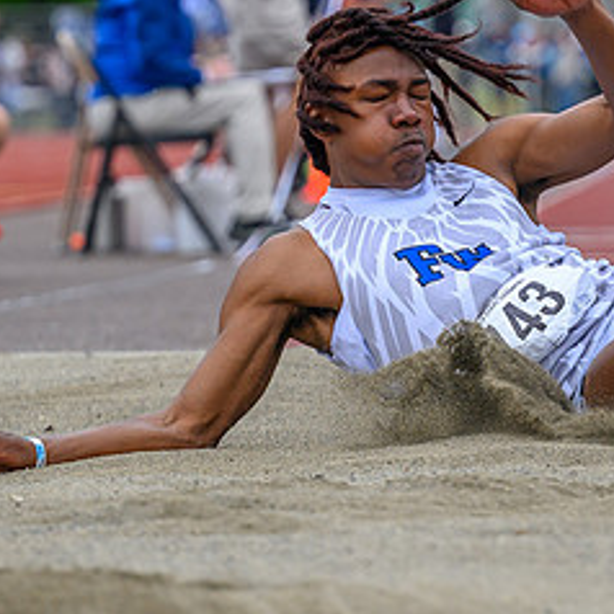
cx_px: 585
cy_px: 261
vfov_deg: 4.8
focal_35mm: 364
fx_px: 7305
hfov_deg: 4.8
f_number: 2.8
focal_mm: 103
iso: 250
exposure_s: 1/2500
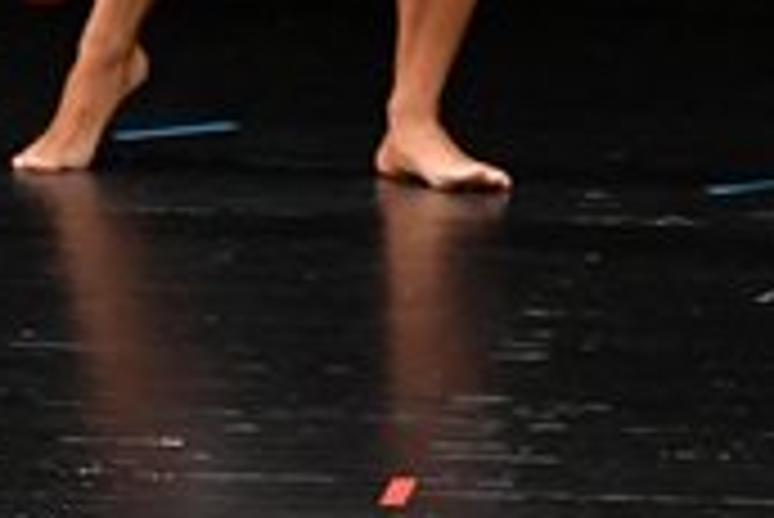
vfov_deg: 1.4
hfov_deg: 2.1
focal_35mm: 976
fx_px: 21001
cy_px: -504
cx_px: 97
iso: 3200
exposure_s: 1/400
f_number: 5.6
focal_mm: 145
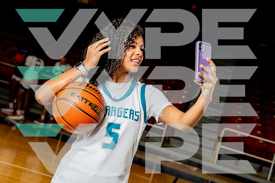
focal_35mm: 70
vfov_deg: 19.5
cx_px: 138
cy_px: 92
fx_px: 535
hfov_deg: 28.8
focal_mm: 70
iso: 640
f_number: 5.6
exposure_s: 1/250
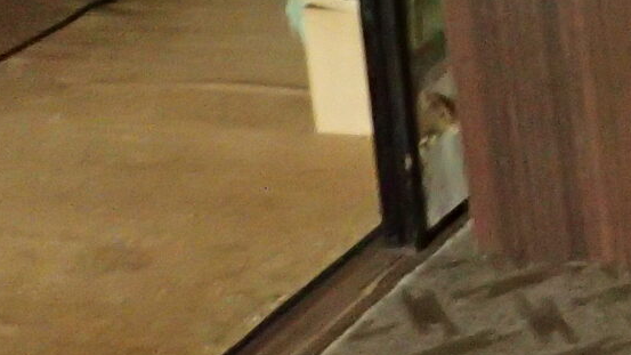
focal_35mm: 126
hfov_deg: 13.5
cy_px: -324
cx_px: 1418
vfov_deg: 9.1
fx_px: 2108
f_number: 2
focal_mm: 4.5
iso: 800
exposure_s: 1/15
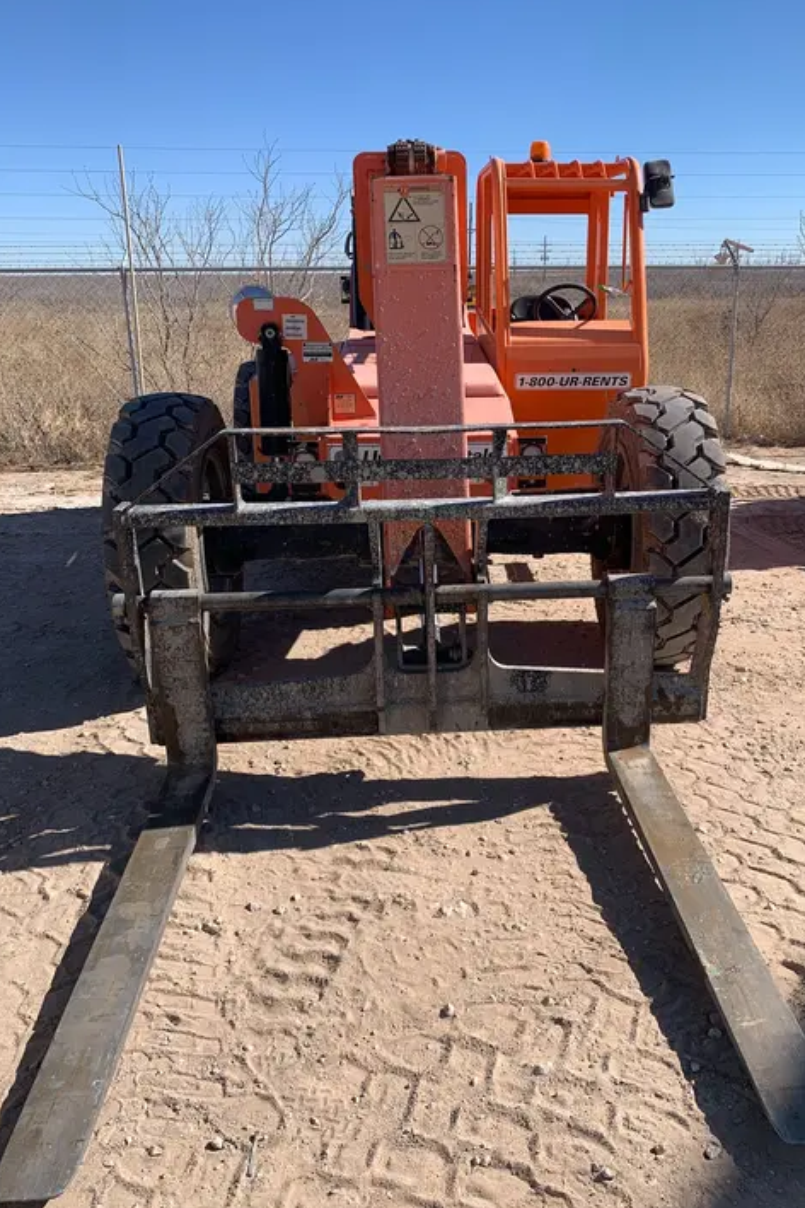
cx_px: 457
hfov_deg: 46.3
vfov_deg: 65.5
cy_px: 603
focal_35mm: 28
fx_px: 939
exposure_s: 1/2309
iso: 25
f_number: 1.8
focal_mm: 4.25
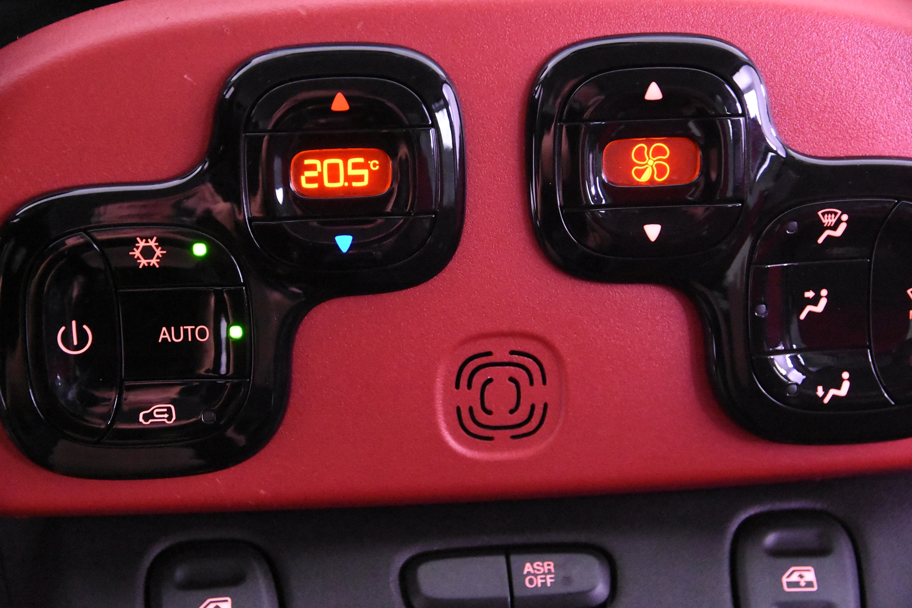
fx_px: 1900
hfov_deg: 27.0
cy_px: 304
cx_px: 456
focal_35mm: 75
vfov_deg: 18.2
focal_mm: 50
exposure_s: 1/80
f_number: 3.8
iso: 12800
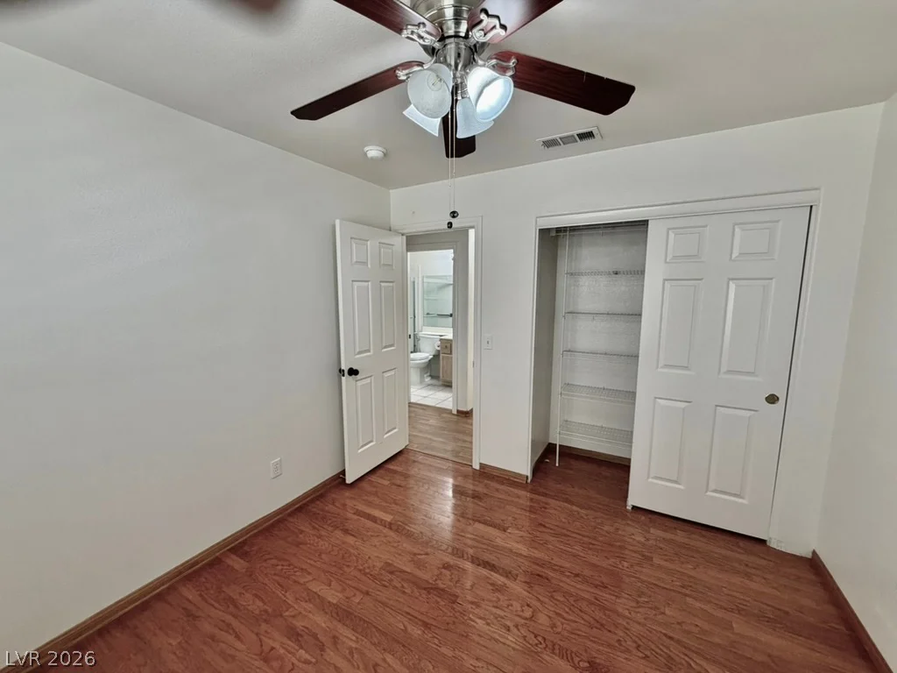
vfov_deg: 85.7
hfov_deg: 102.1
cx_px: 448
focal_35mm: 14
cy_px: 336
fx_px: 363
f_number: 2.2
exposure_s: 1/120
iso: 200
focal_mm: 2.22
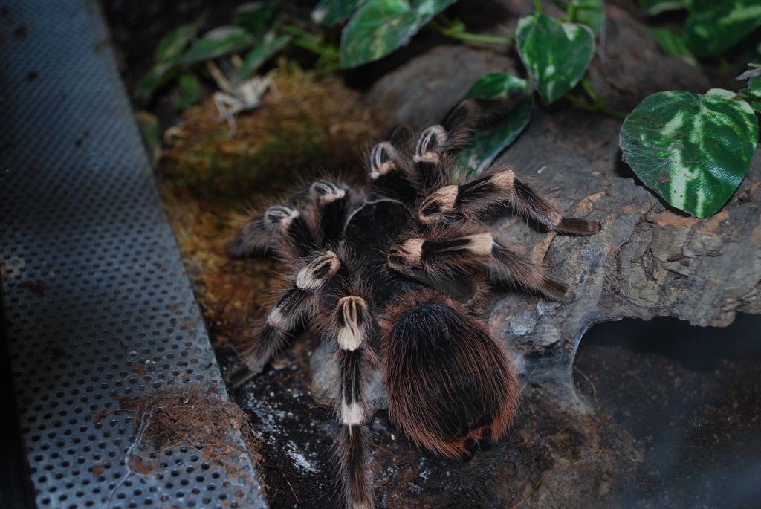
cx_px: 380
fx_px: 1016
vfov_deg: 28.1
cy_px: 254
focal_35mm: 48
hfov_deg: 41.1
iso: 100
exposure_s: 1/125
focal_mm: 32
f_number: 5
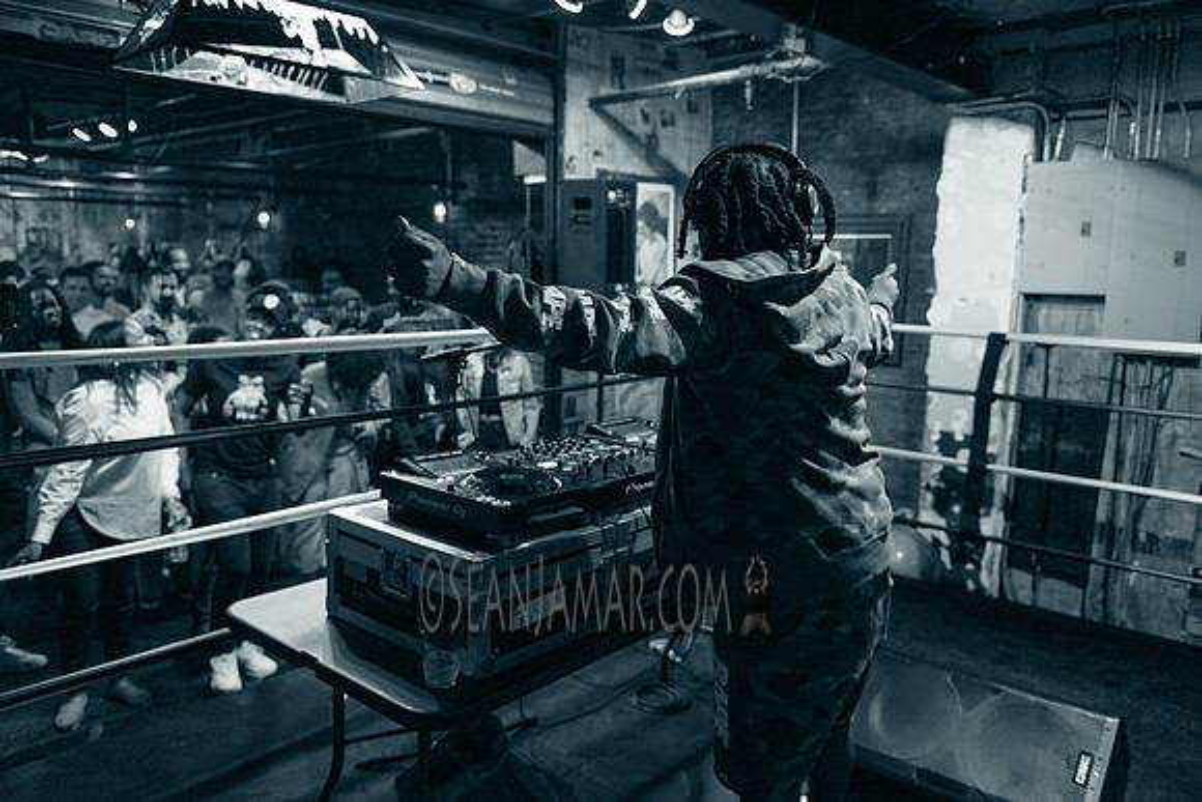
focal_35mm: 28
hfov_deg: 65.5
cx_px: 601
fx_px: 935
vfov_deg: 46.4
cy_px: 401
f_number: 2.8
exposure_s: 1/250
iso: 5000
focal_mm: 28
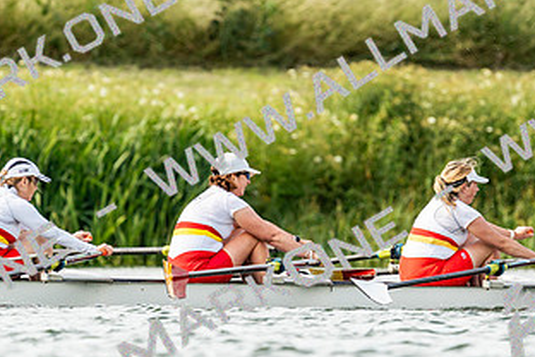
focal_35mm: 996
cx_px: 357
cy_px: 202
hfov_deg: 2.1
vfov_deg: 1.4
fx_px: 14801
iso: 500
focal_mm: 535
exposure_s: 1/2000
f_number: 6.3
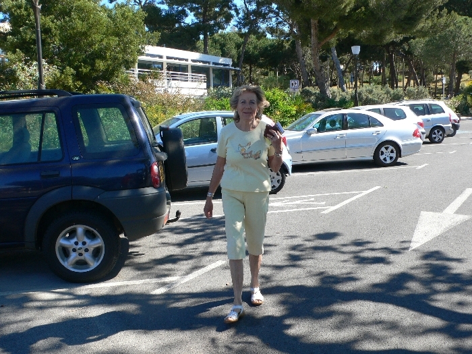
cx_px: 236
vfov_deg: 41.8
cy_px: 177
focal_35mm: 34
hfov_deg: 54.0
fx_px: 464
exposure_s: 1/200
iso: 80
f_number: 4
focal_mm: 6.3
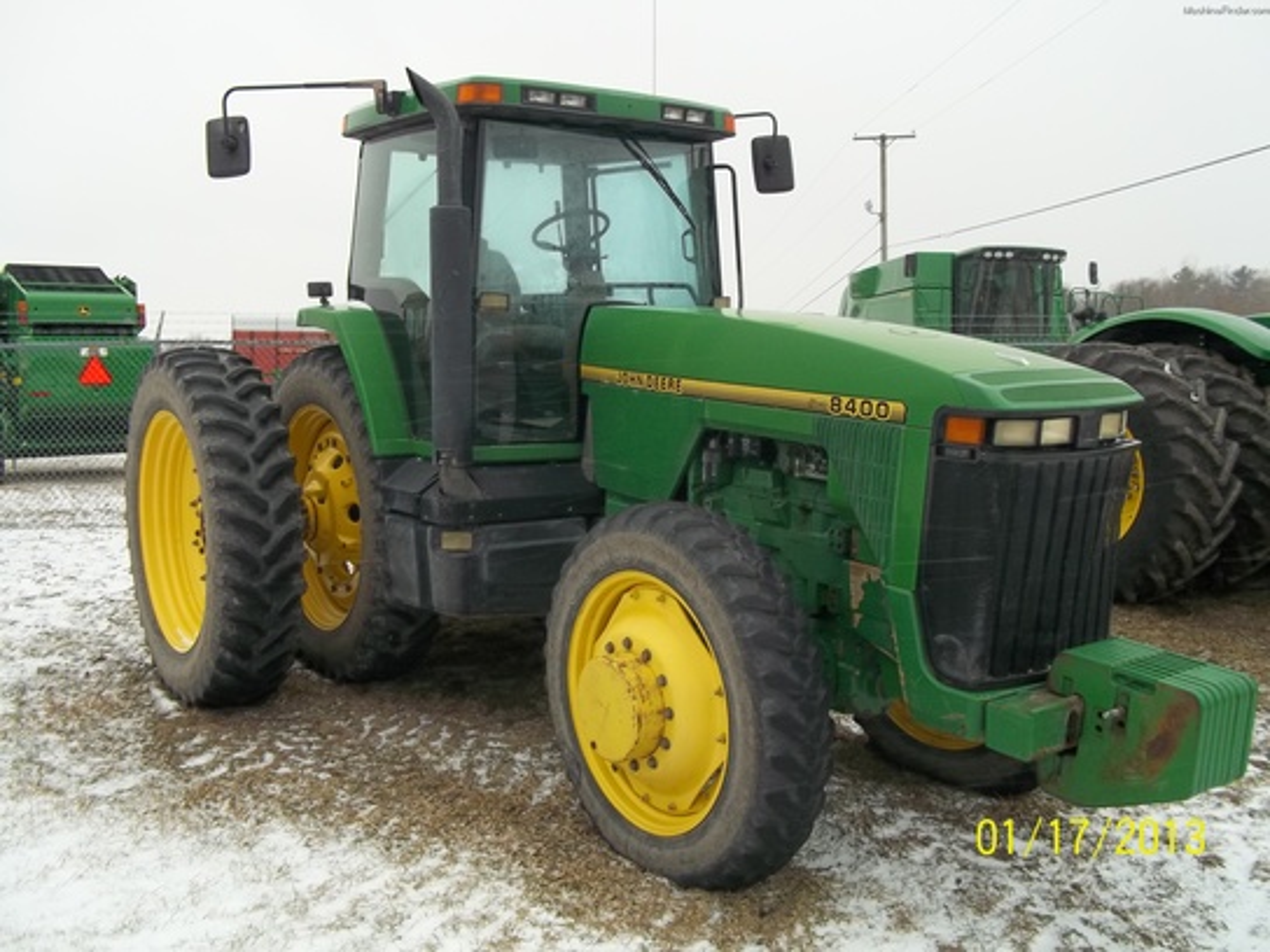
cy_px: 476
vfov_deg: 44.2
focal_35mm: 32
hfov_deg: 56.8
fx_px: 1174
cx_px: 635
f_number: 8.8
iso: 80
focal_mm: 5.7
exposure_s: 1/60
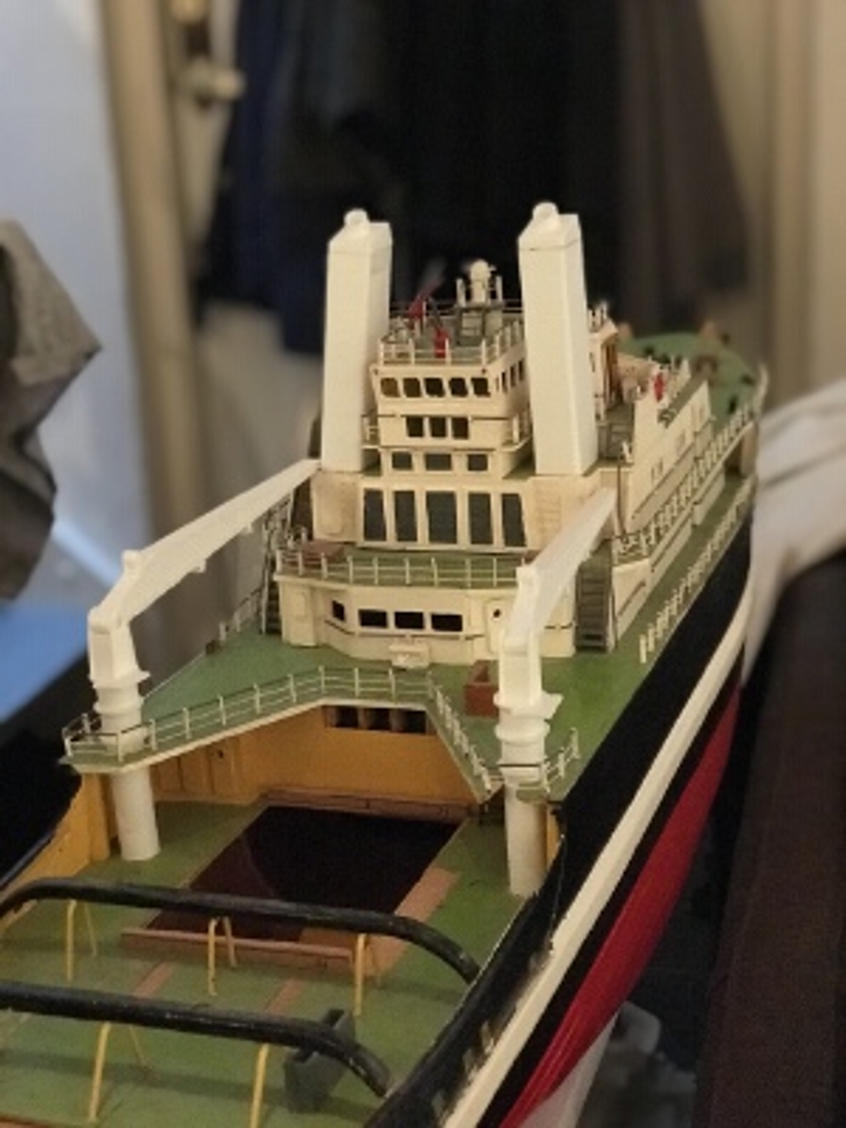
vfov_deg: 33.8
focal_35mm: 57
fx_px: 1857
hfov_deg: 25.7
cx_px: 423
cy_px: 564
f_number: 2.8
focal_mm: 6.6
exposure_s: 1/50
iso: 1250
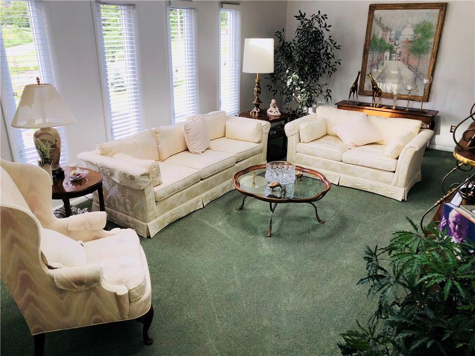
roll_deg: -0.7
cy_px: 178
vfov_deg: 49.7
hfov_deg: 63.4
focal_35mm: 28
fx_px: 384
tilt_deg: -22.9
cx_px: 238
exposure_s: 1/120
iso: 40
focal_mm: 3.99
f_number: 1.8
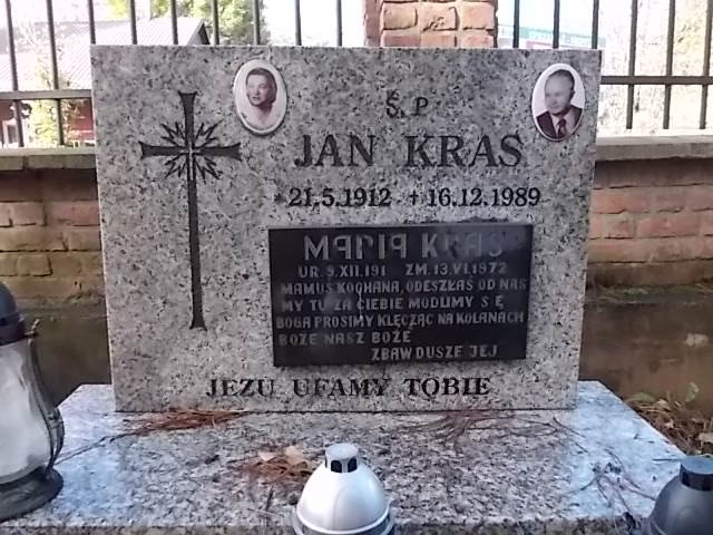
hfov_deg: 63.4
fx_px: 577
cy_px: 268
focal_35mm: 28
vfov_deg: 49.7
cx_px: 356
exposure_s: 1/250
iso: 320
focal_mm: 4
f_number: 2.7
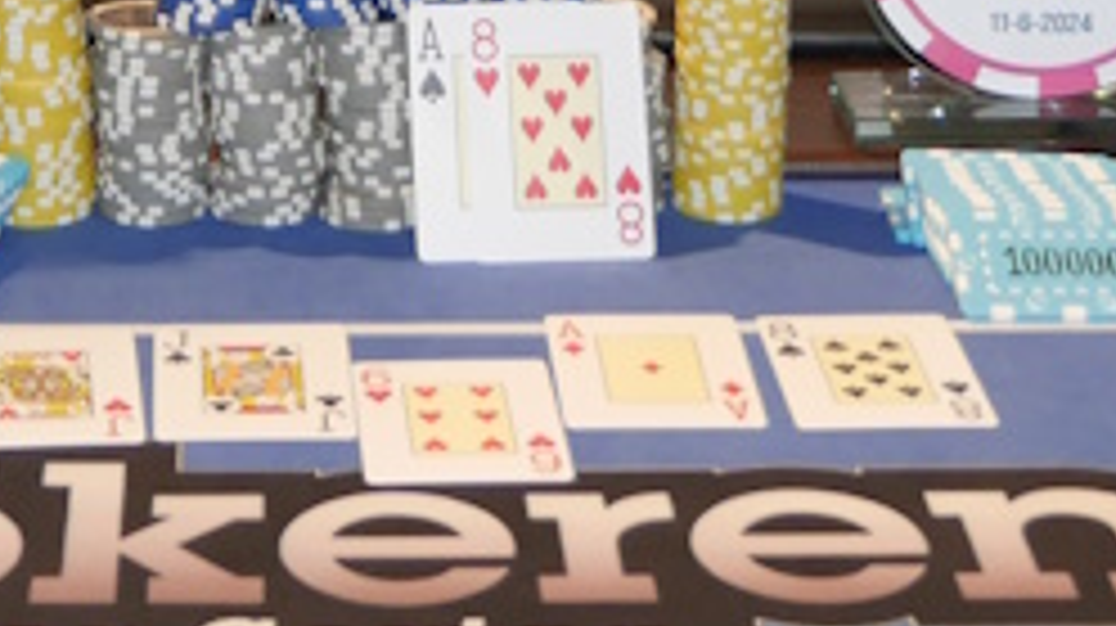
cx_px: 207
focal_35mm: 132
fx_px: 3903
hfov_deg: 16.1
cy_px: -885
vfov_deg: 8.4
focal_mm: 15
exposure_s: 1/60
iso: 500
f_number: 3.7
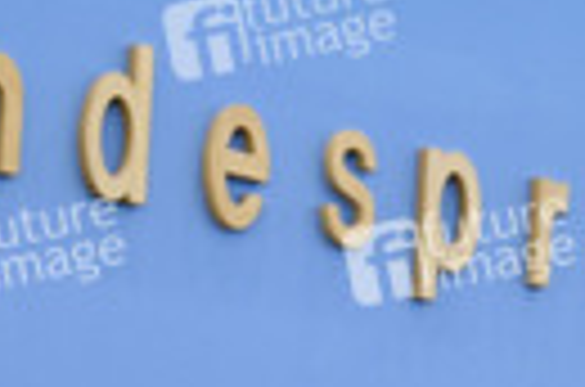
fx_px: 4847
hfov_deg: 6.9
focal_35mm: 299
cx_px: 340
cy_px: 590
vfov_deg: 4.5
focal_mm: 86
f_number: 5.6
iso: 3200
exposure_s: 1/640
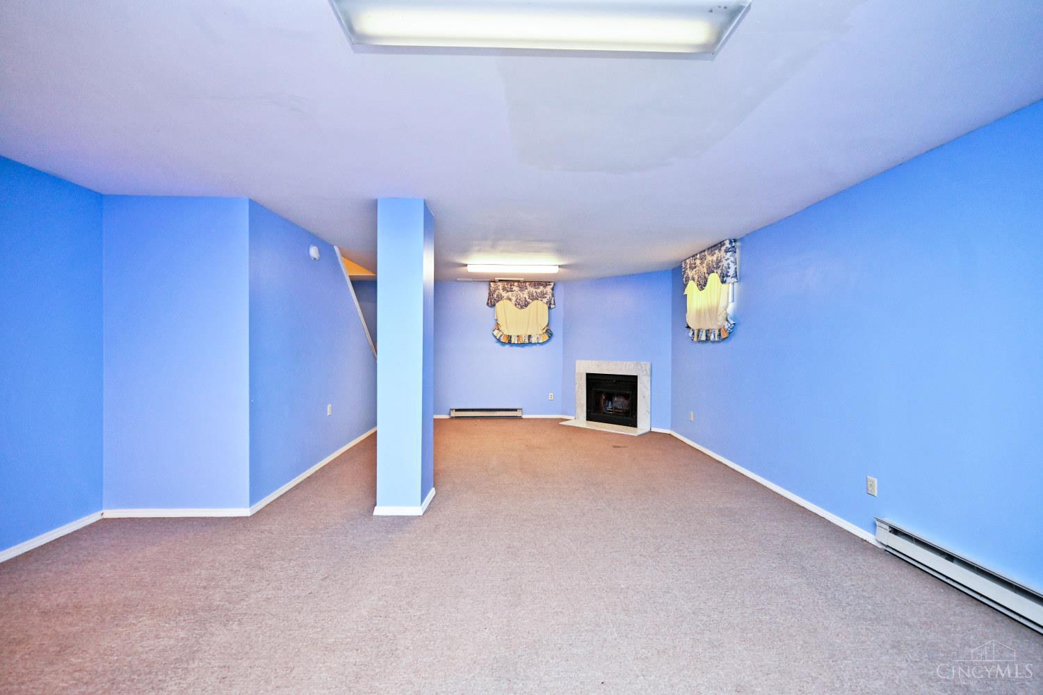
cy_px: 348
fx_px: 406
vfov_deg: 81.2
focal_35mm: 14
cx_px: 522
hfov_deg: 104.3
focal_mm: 14
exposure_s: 1/60
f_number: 4
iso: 1250
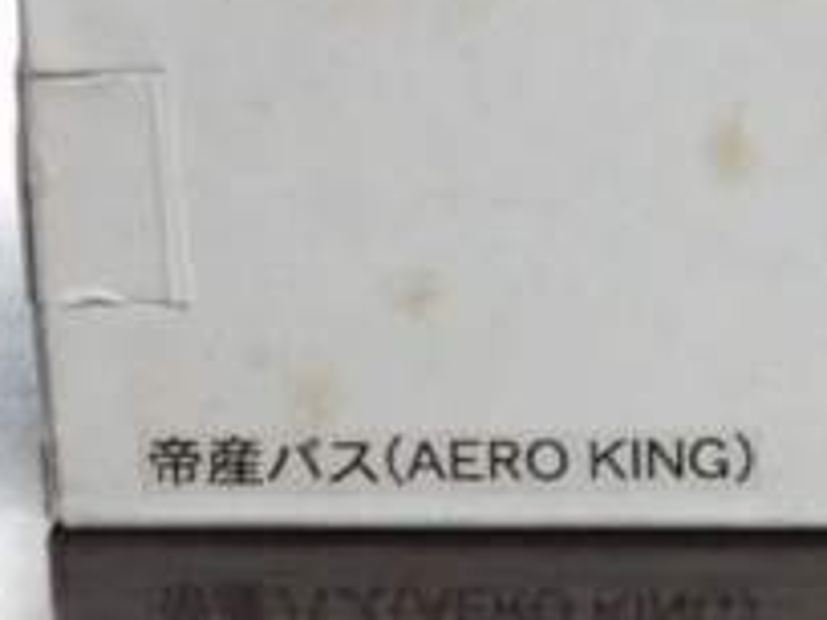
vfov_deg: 9.2
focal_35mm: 157
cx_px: 1042
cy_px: -288
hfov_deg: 12.2
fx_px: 3751
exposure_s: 1/40
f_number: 3.8
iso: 800
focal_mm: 9
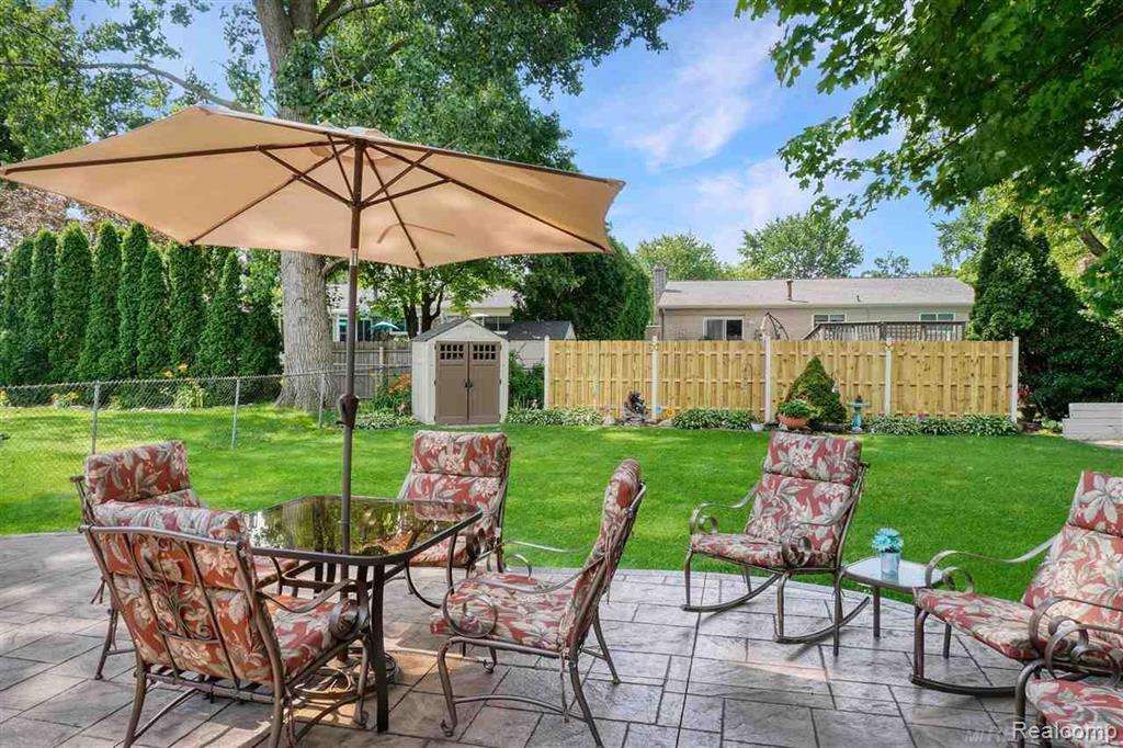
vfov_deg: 53.1
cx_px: 562
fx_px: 748
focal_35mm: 24
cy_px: 374
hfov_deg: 73.8
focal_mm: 16
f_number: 16
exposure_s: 1/30
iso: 500
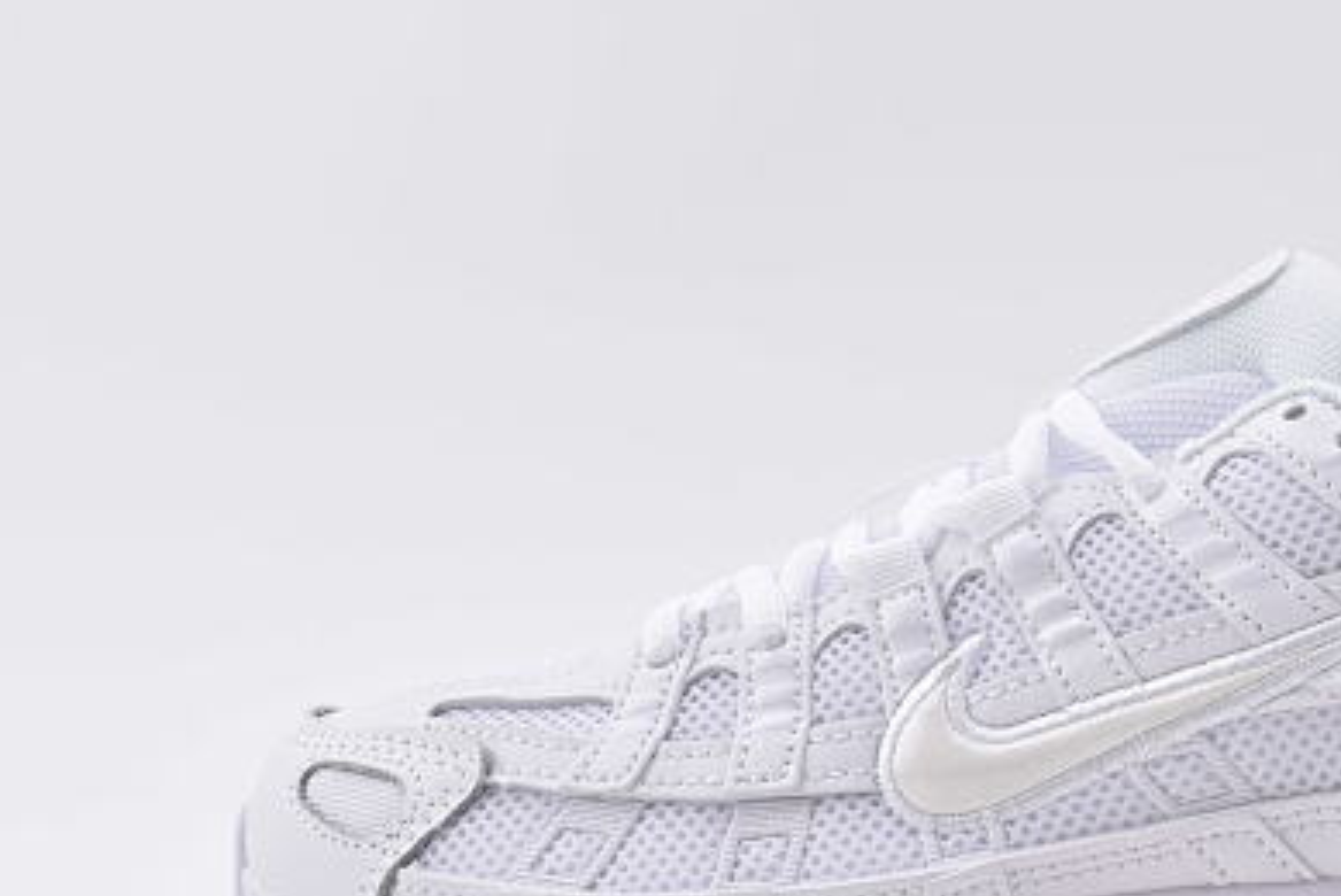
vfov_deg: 18.3
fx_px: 2758
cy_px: 688
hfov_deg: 26.7
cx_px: 1096
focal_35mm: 74
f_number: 8
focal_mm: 24
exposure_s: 1/125
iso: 100
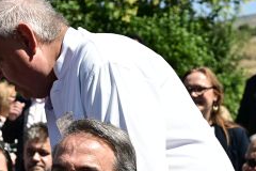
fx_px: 794
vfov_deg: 11.6
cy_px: 276
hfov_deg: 18.2
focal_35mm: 112
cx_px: 70
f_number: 4
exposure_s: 1/1250
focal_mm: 33.5
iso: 100
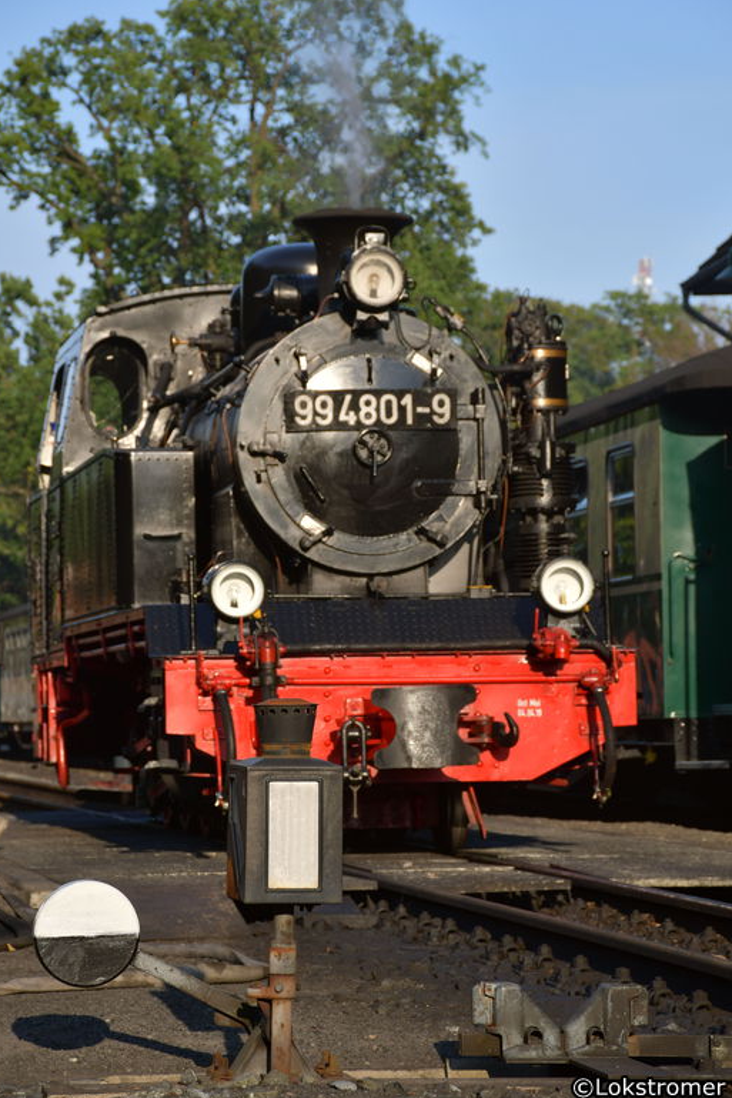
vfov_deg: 14.4
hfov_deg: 9.7
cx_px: 367
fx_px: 4329
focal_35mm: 142
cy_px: 550
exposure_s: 1/640
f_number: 7.1
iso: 200
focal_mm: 90
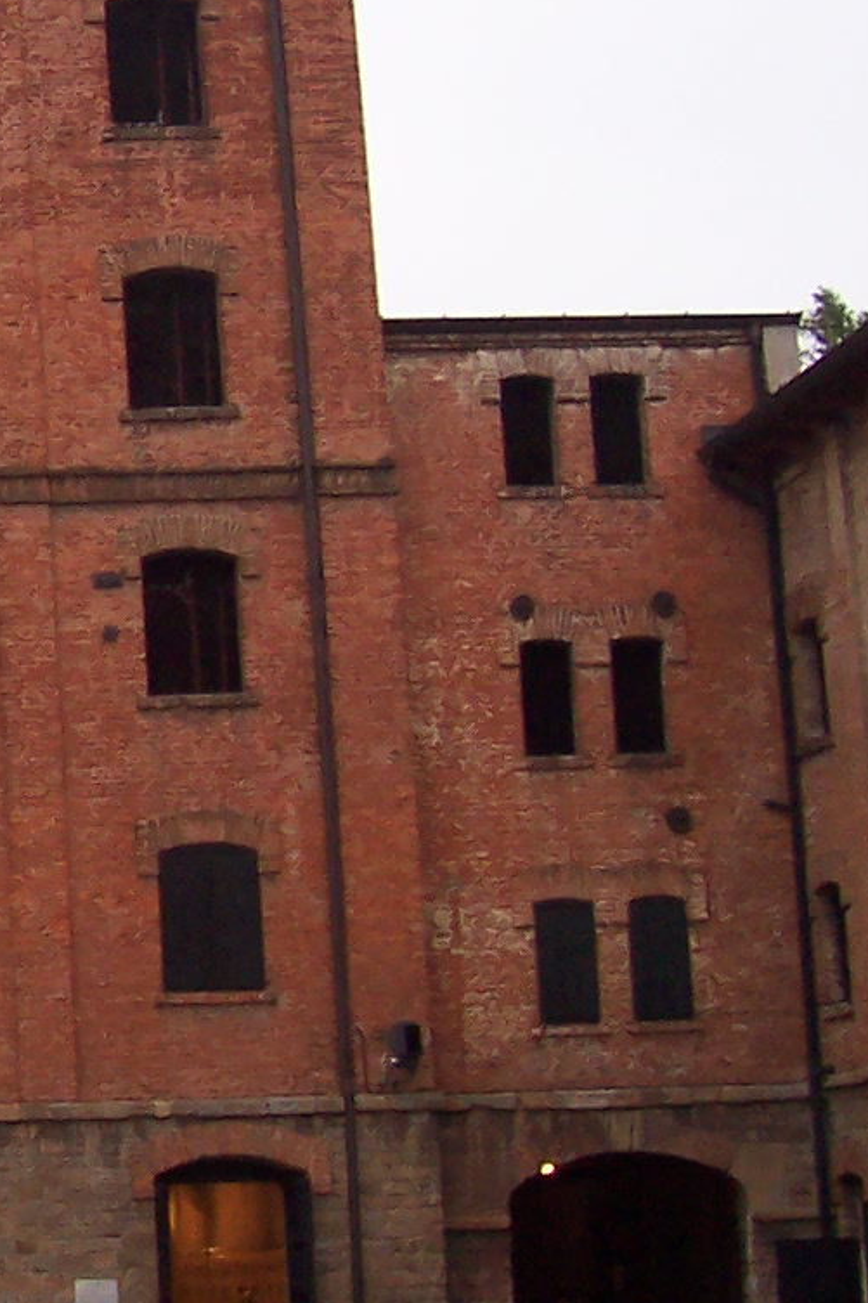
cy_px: 476
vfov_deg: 19.6
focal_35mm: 104
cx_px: -769
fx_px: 3763
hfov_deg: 12.0
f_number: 2.8
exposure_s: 1/60
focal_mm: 5.6
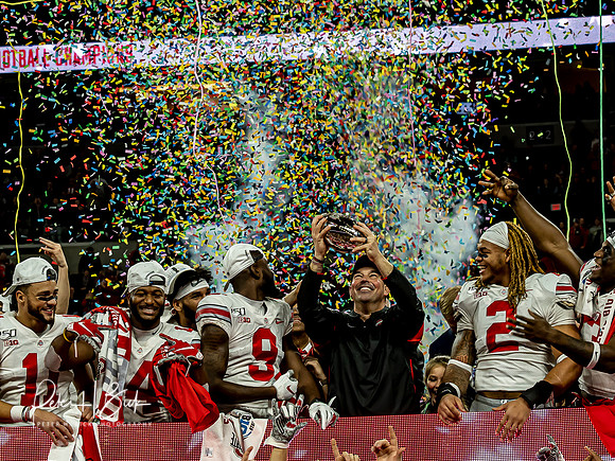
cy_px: 235
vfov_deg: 10.0
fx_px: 2649
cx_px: 352
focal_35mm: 149
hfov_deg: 13.2
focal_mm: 40
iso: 400
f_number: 3.5
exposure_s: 1/320
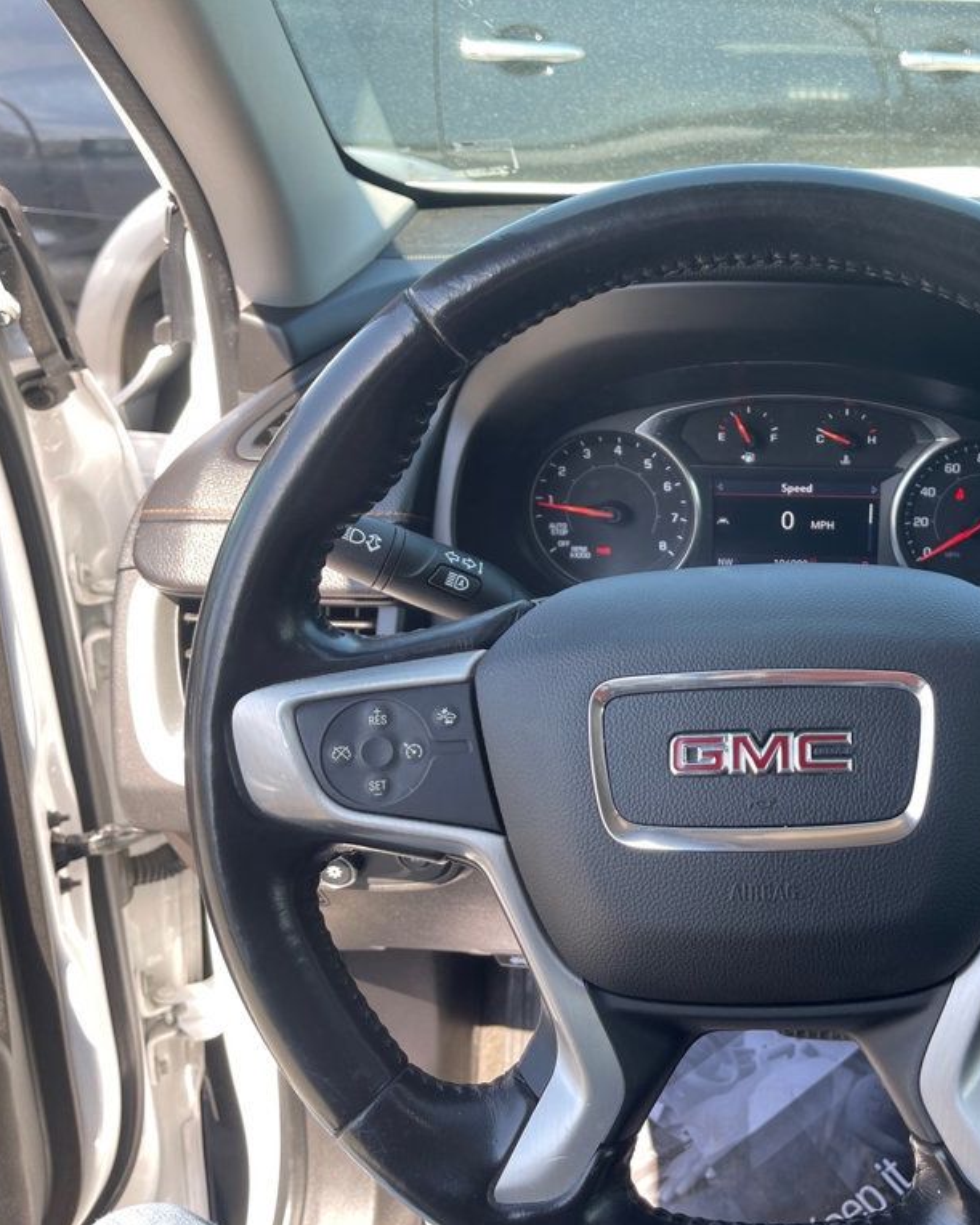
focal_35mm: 34
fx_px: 1233
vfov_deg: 52.8
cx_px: 767
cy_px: 614
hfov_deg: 41.7
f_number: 1.6
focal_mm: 5.1
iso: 32
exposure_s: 1/126
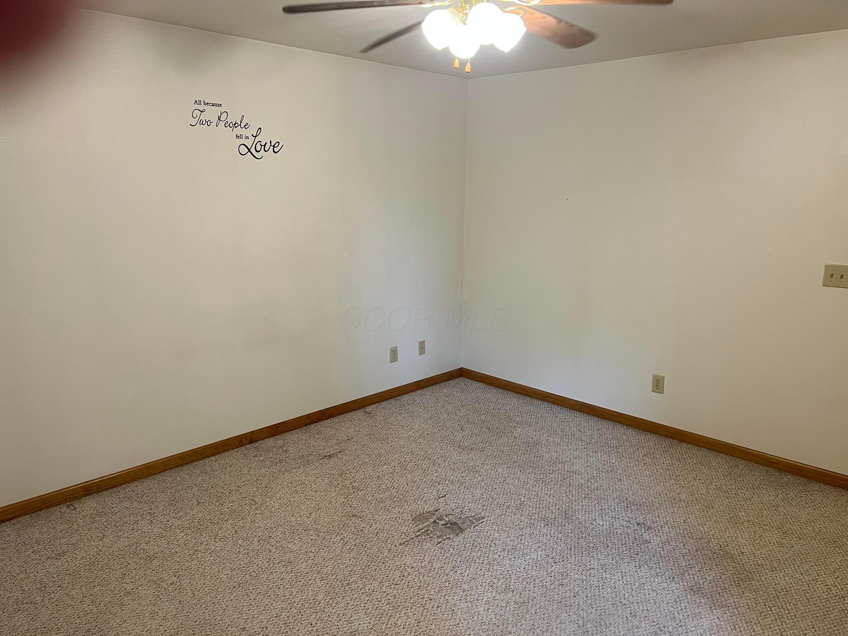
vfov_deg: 53.1
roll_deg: -0.1
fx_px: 637
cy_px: 318
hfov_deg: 67.3
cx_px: 424
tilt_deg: -12.3
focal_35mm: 26
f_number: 1.5
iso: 80
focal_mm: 5.7
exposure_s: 1/60
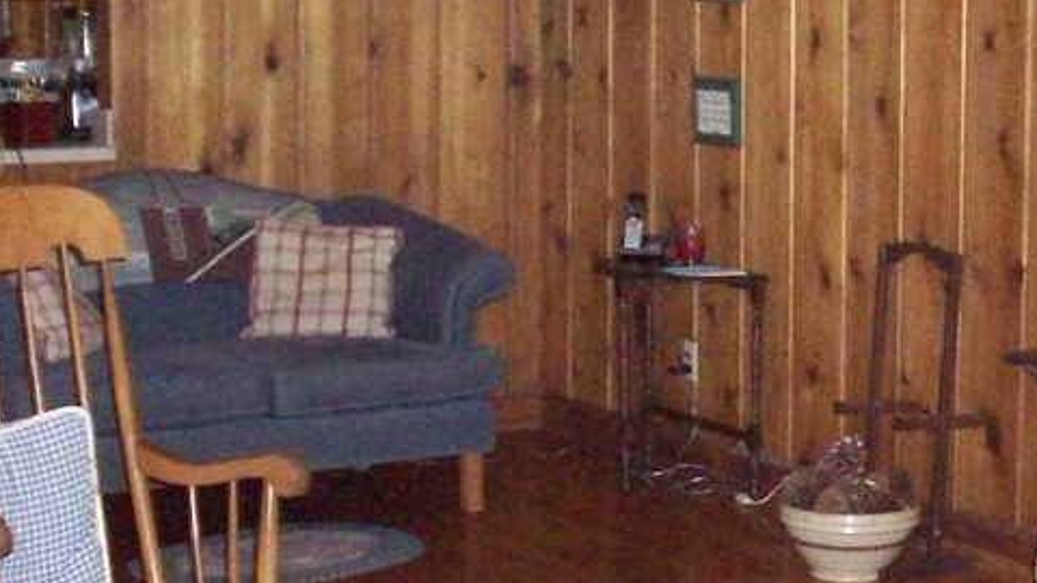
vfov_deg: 14.1
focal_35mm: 86
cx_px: 685
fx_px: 2365
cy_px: 307
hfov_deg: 24.6
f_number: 2.8
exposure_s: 1/128
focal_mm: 6.2
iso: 800
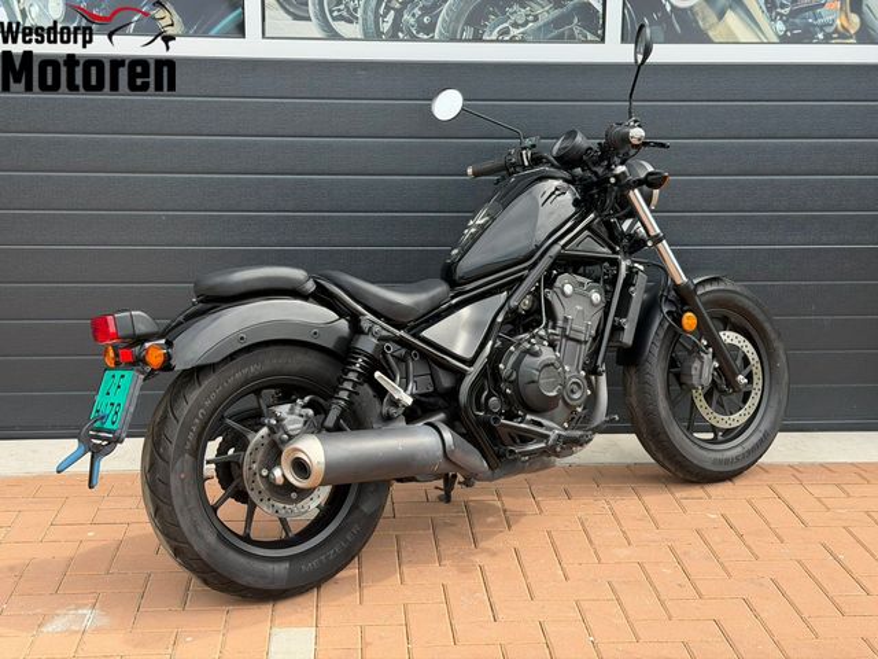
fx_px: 1217
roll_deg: -0.5
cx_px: 439
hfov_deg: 39.7
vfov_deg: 30.3
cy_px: 330
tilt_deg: -12.2
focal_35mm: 48
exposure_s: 1/1285
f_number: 1.78
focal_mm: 6.76
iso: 64
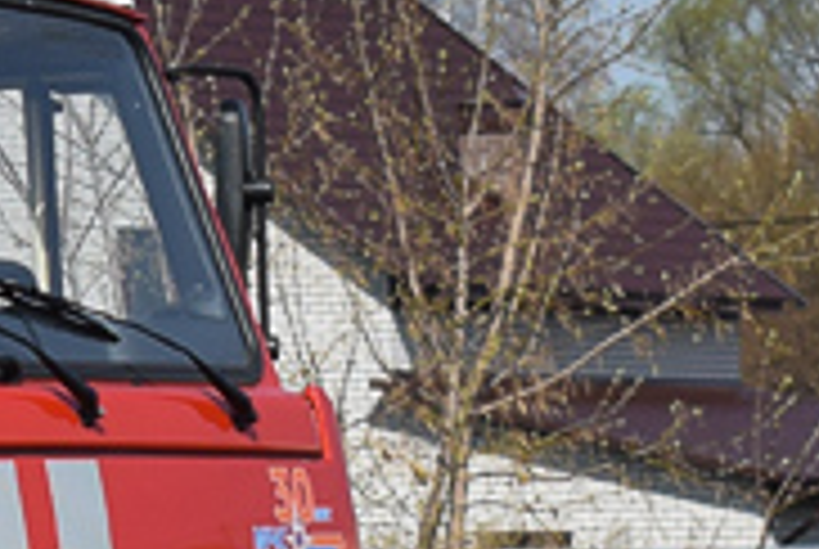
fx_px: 10124
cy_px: 171
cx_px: -1314
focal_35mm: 444
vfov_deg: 3.1
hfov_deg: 4.5
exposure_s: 1/1250
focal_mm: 45
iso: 200
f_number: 7.1
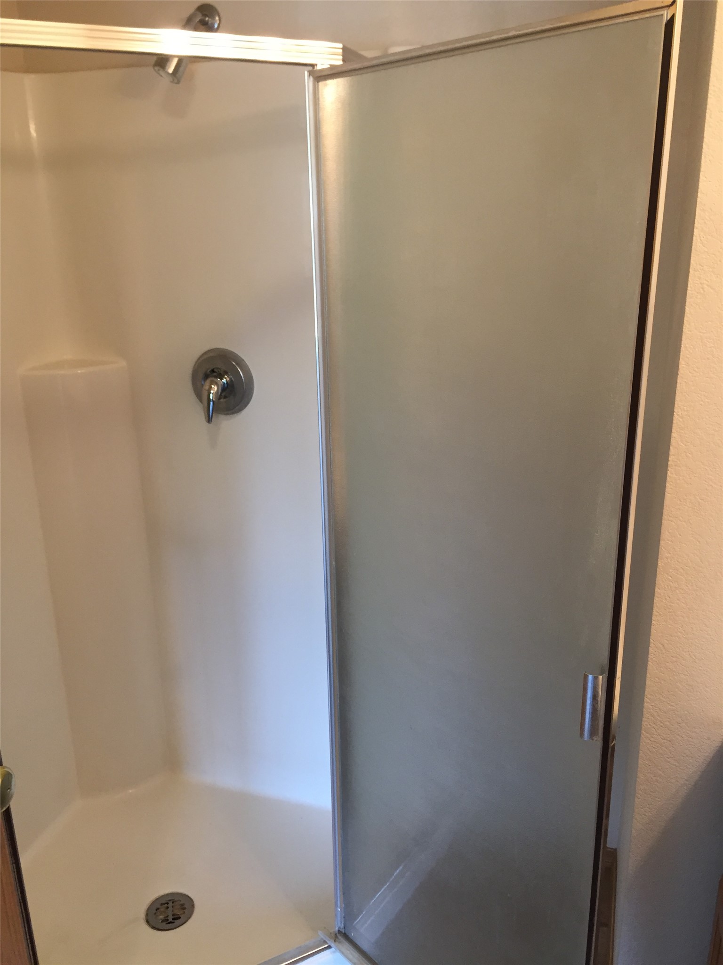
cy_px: 482
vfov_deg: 61.7
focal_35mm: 29
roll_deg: +0.6
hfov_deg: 48.2
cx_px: 362
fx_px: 808
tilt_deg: -18.5
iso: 100
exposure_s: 1/30
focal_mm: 4.15
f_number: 2.2
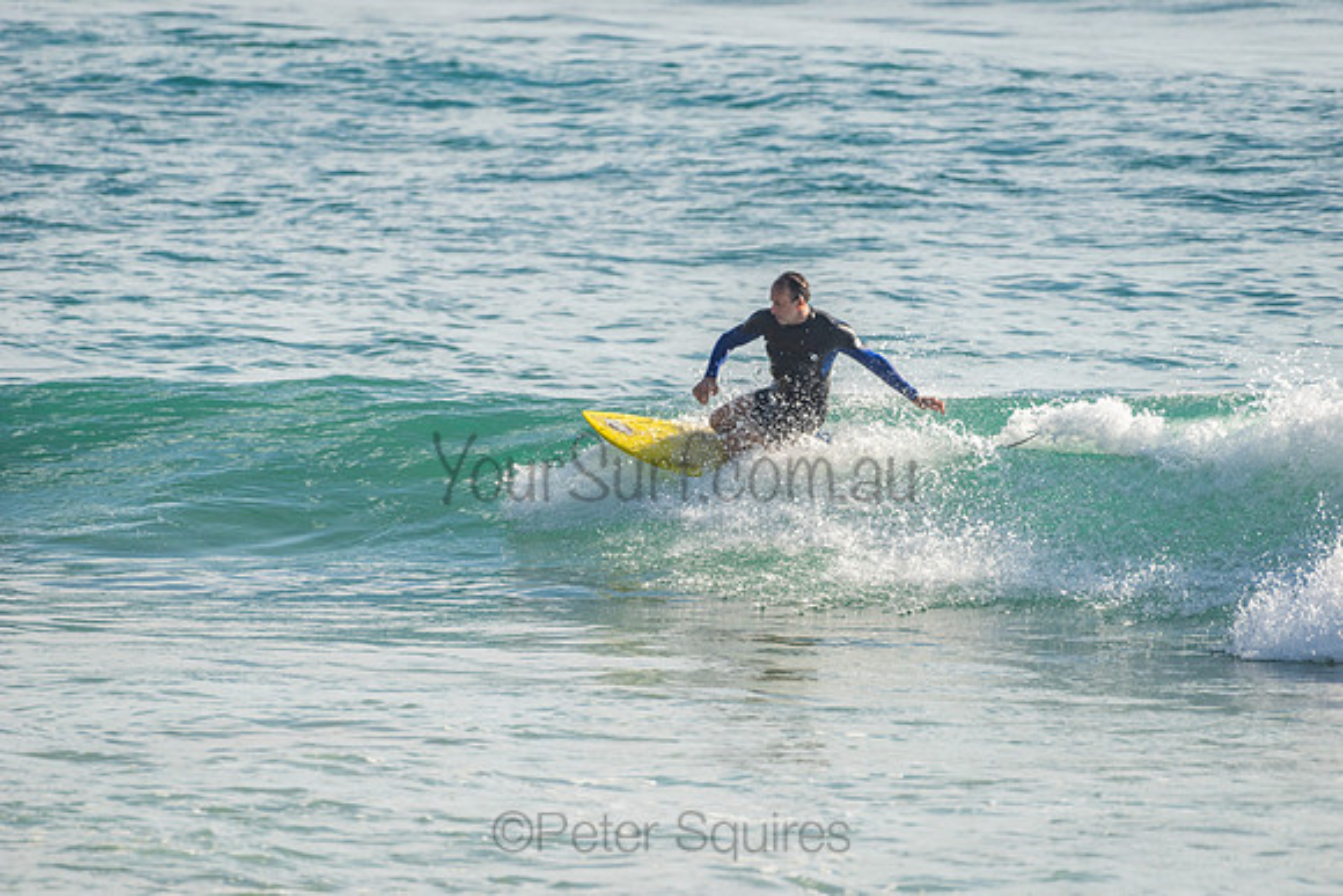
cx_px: 672
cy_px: 448
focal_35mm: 500
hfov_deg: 4.1
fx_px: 18656
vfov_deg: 2.8
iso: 180
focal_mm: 500
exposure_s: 1/2000
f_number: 5.6
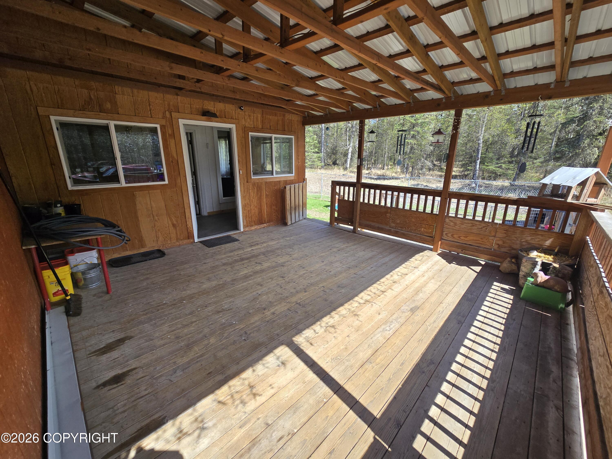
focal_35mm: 13
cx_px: 306
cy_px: 230
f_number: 2.2
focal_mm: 2.2
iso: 50
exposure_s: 1/717
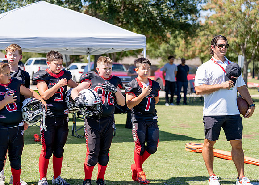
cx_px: 119
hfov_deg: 26.2
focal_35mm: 76
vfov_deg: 18.9
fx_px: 555
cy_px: 91
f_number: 2.8
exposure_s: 1/1250
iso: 100
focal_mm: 70
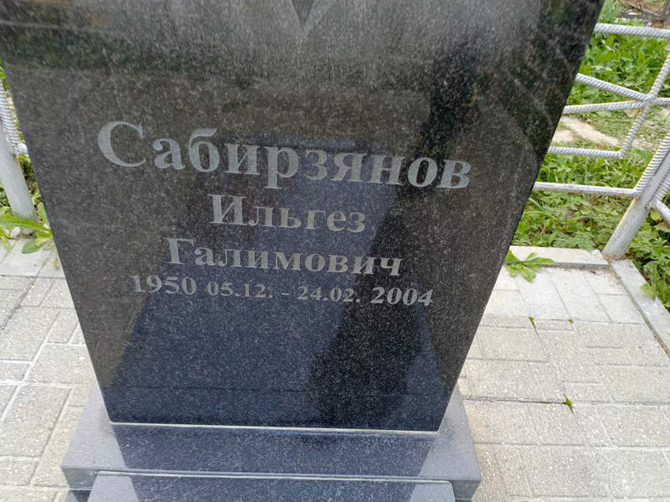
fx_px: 484
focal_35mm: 25
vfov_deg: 54.9
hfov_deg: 69.4
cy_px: 251
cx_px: 335
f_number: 1.69
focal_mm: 4.76
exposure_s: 1/60
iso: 236
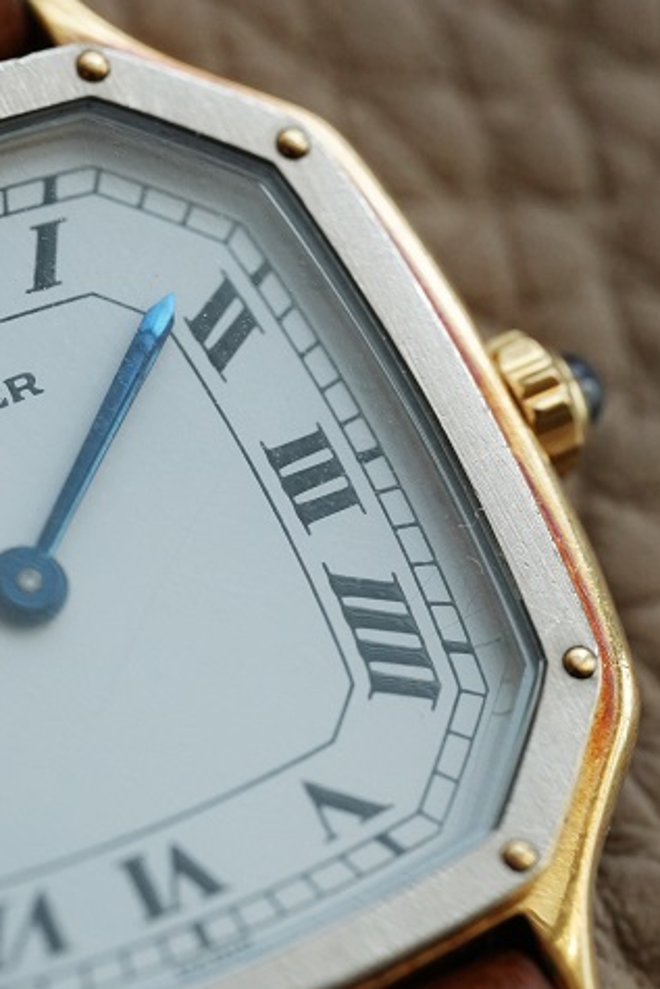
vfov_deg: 13.2
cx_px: 300
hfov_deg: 8.9
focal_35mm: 155
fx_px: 4259
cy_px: 572
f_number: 5.6
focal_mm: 105
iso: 2500
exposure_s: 1/250
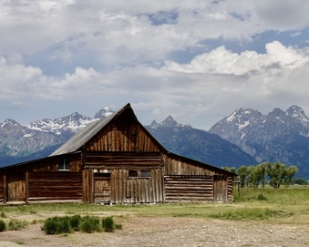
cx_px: 234
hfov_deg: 30.0
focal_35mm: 62
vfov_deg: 24.6
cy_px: 134
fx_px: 567
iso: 100
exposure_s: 1/200
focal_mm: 14.99
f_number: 11
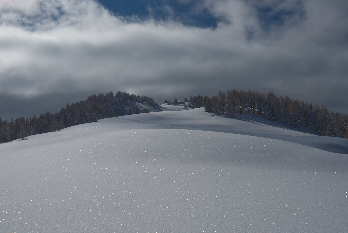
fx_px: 387
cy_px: 125
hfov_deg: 48.4
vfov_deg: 33.4
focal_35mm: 40
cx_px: 173
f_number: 8
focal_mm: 35
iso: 200
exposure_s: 1/1250
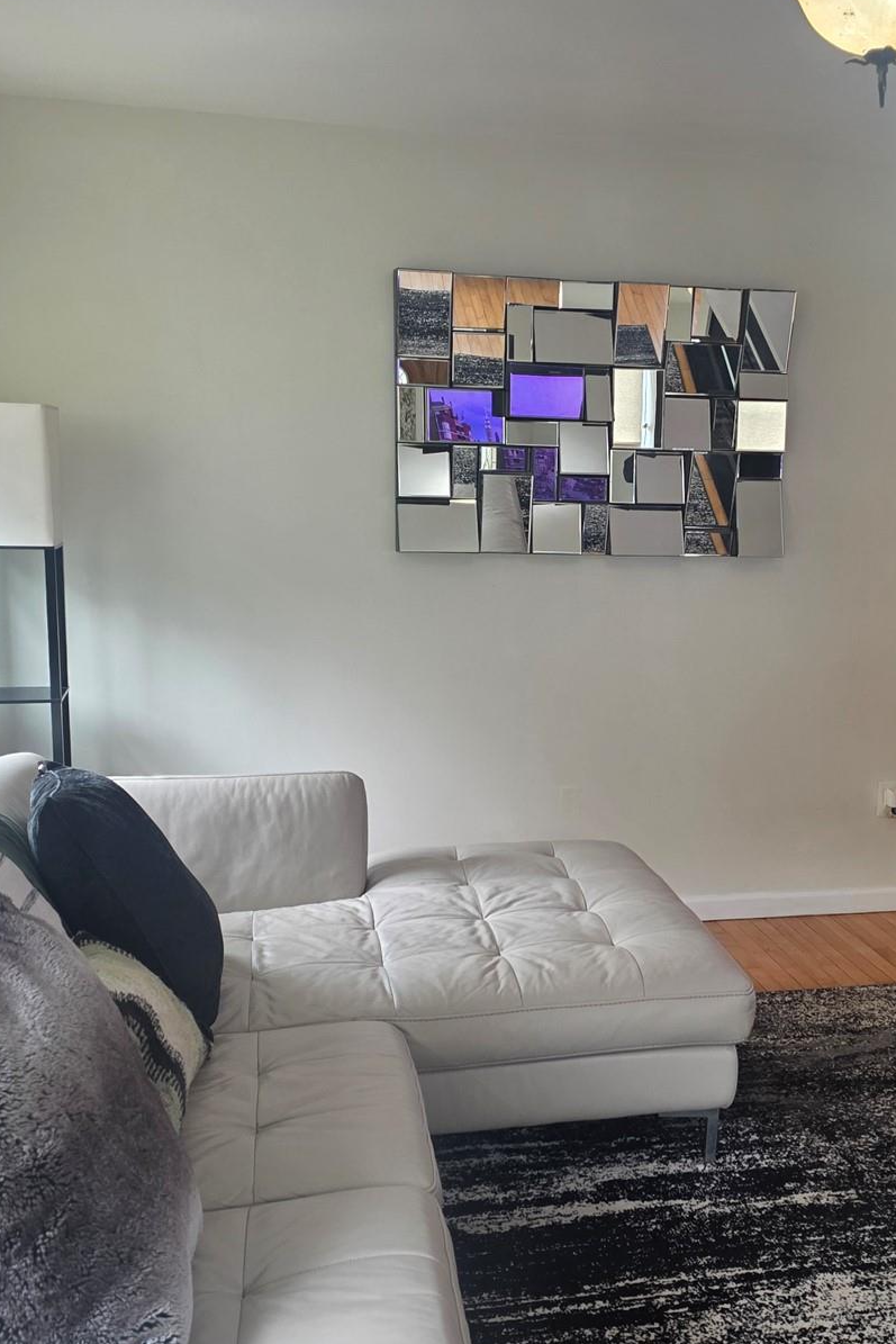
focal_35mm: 41
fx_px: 1530
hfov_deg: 32.0
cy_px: 743
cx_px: 672
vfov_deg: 47.3
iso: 160
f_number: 1.7
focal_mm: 6.3
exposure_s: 1/120
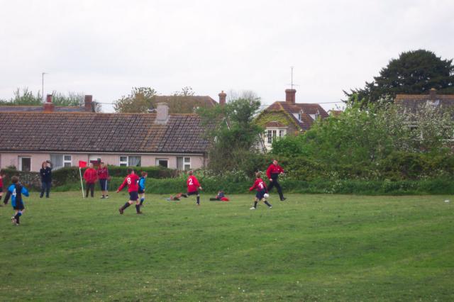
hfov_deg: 19.5
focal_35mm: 105
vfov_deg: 13.0
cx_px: 227
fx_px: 1323
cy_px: 151
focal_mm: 21.2
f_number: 4.7
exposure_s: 1/250
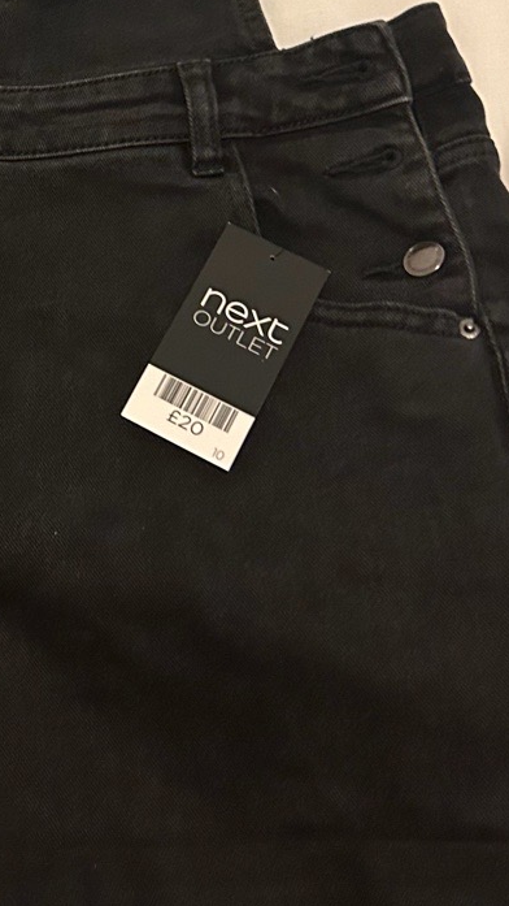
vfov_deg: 31.4
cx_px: -45
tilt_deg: -67.5
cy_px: 162
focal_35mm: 65
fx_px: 1560
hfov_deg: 17.9
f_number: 1.5
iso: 500
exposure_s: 1/33
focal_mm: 5.7
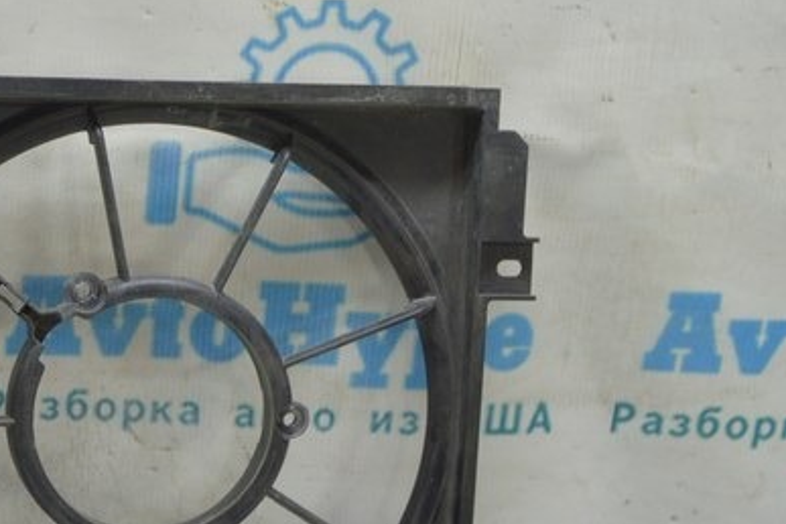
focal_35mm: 91
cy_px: 419
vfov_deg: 14.9
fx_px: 1994
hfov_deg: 20.3
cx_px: -252
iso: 400
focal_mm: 23
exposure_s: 1/20
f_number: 5.6
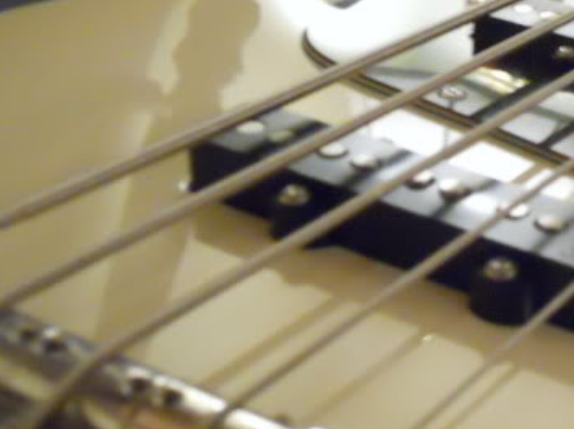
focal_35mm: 81
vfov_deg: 18.2
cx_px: 600
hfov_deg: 23.0
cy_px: 180
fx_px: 1342
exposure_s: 1/8
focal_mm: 5
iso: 800
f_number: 2.7
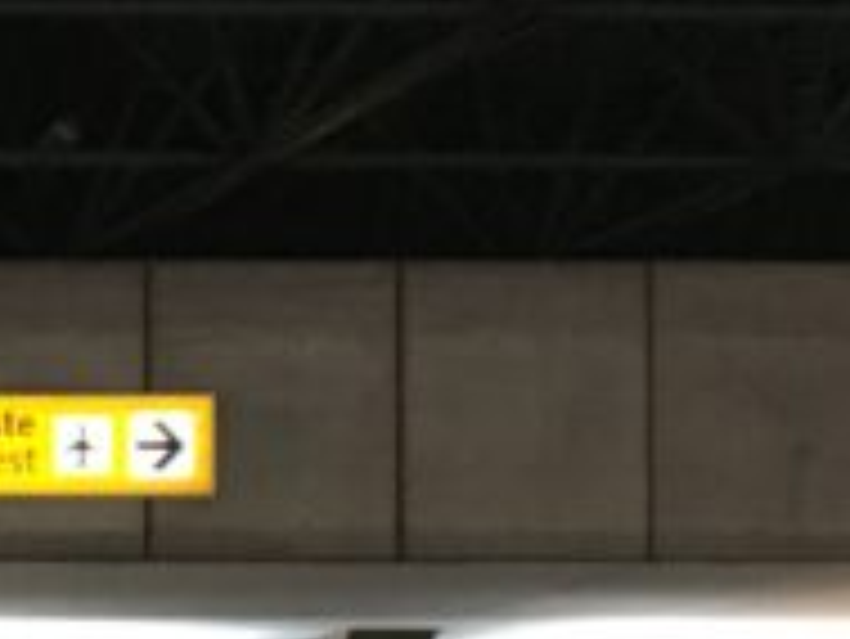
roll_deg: -0.4
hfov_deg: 10.8
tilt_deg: +1.4
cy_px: 1004
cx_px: -1156
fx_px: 3858
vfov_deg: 9.2
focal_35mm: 157
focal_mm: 4.15
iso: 200
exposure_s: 1/20
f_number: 2.2
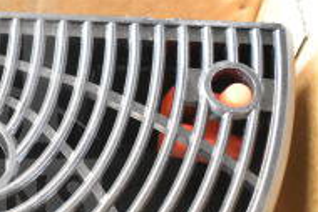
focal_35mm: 106
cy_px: 106
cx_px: -87
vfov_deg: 12.9
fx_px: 937
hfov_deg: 18.1
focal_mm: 22
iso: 8000
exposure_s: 1/30
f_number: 3.8
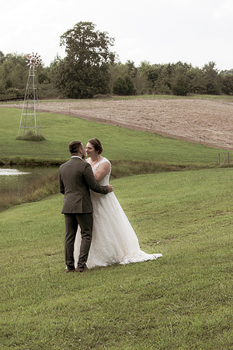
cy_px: 175
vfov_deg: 24.6
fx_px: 801
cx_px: 116
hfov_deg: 16.6
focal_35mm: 82
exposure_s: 1/250
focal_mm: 55
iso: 200
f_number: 8
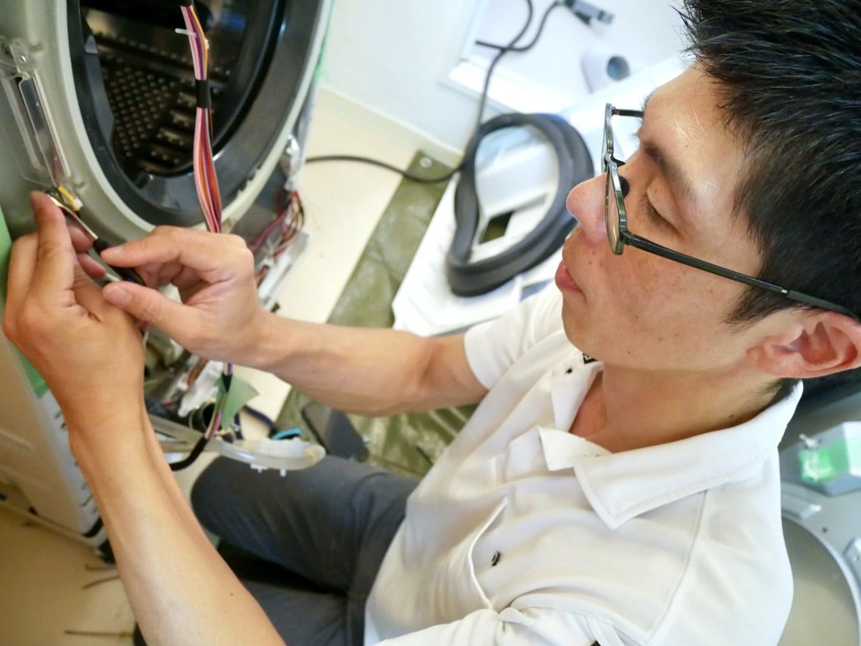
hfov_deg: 69.4
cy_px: 325
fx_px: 622
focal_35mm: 25
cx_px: 428
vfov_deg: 54.9
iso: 2500
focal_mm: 12
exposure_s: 1/60
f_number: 3.5
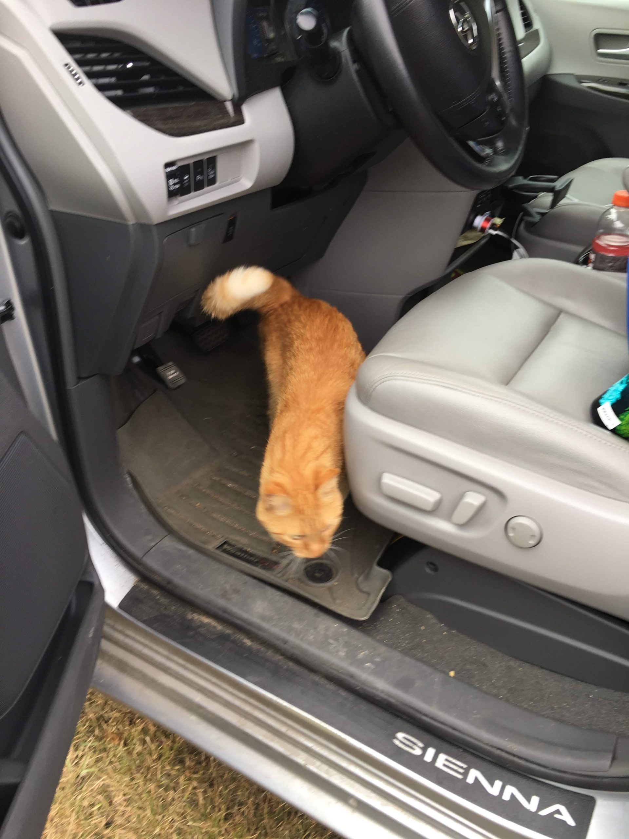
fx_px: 703
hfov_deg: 48.2
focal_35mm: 29
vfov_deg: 61.7
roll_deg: -2.6
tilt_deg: -34.2
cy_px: 420
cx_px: 314
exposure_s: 1/60
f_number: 2.2
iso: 25
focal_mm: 4.15
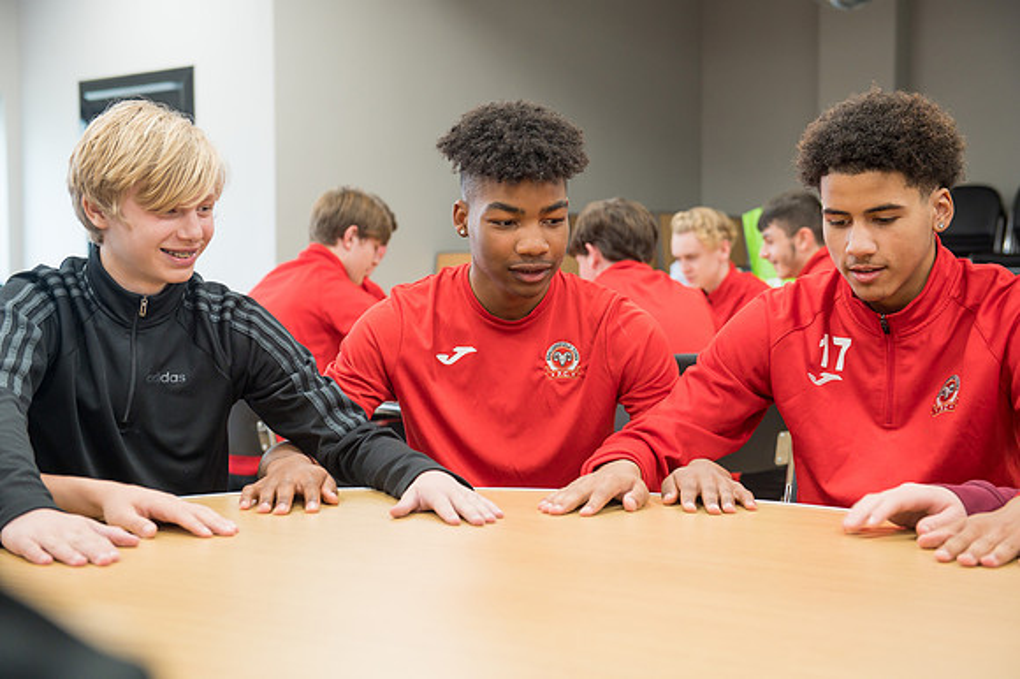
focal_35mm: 56
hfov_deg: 35.7
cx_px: 510
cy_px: 340
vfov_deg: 24.2
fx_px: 1586
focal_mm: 56
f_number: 4
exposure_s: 1/80
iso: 1250
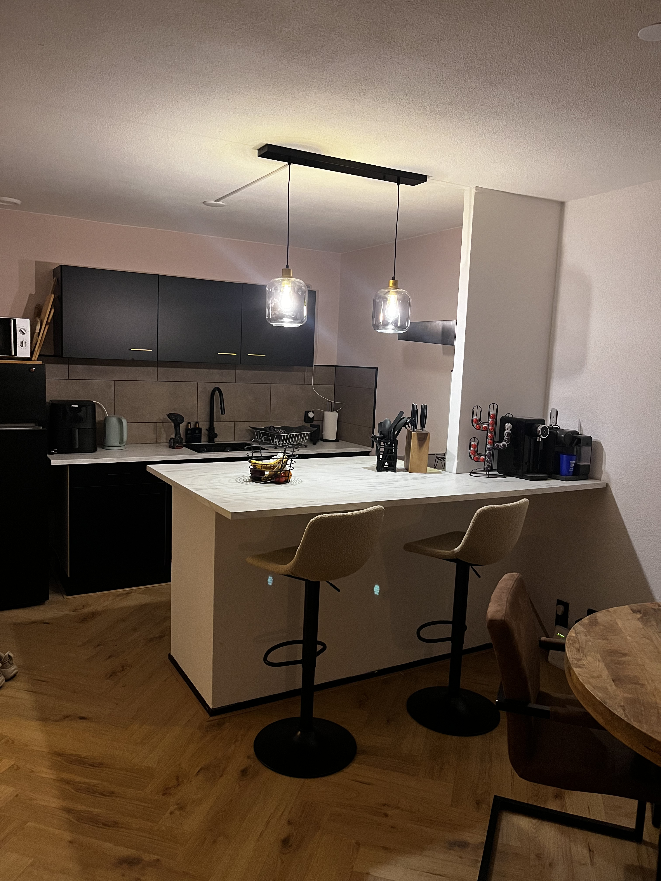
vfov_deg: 67.3
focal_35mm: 26
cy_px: 440
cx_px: 330
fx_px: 662
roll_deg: -2.1
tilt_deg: -6.6
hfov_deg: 53.1
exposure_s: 1/50
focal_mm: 5.1
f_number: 1.6
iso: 500
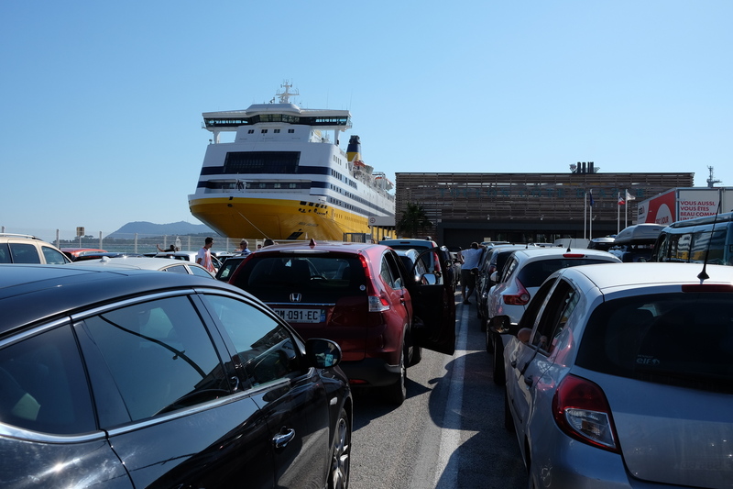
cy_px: 244
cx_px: 366
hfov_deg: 54.4
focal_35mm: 35
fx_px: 712
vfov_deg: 37.8
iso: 400
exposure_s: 1/1100
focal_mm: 23
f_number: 8
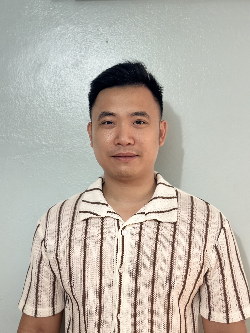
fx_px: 462
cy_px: 166
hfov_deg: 30.3
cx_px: 125
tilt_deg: +2.5
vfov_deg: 39.7
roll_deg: -1.0
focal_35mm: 48
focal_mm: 6.86
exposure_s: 1/50
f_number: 1.78
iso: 250
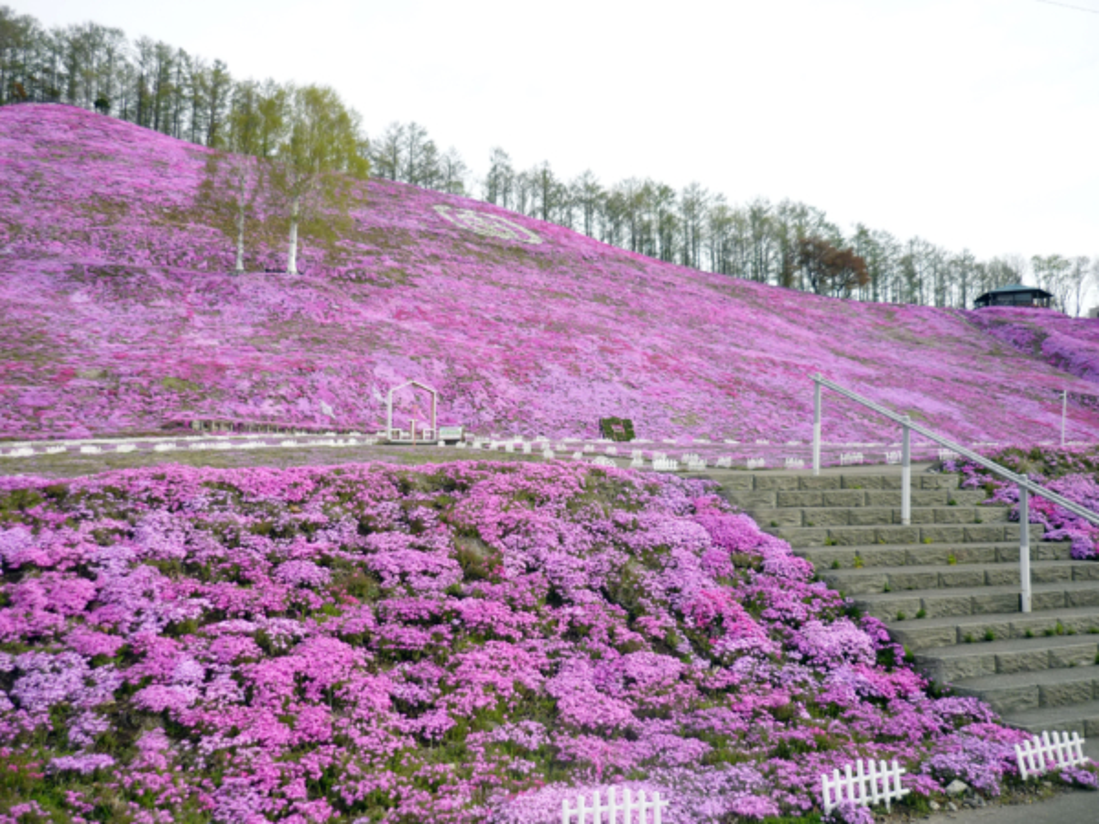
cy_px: 412
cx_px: 550
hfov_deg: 55.4
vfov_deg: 42.9
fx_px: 1048
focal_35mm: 33
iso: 100
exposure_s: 1/640
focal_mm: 5.5
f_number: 2.8
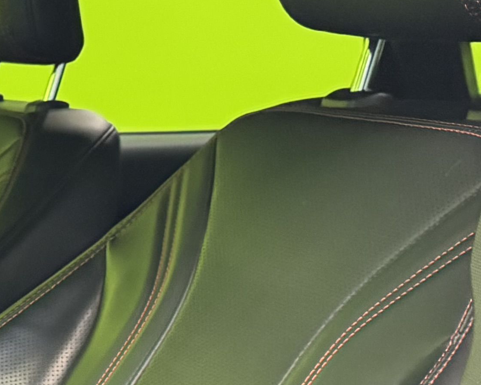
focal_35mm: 120
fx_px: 1708
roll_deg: -6.7
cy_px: 519
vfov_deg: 12.4
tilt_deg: -15.9
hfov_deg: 14.1
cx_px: -398
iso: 800
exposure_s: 1/50
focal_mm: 6.76
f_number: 1.78
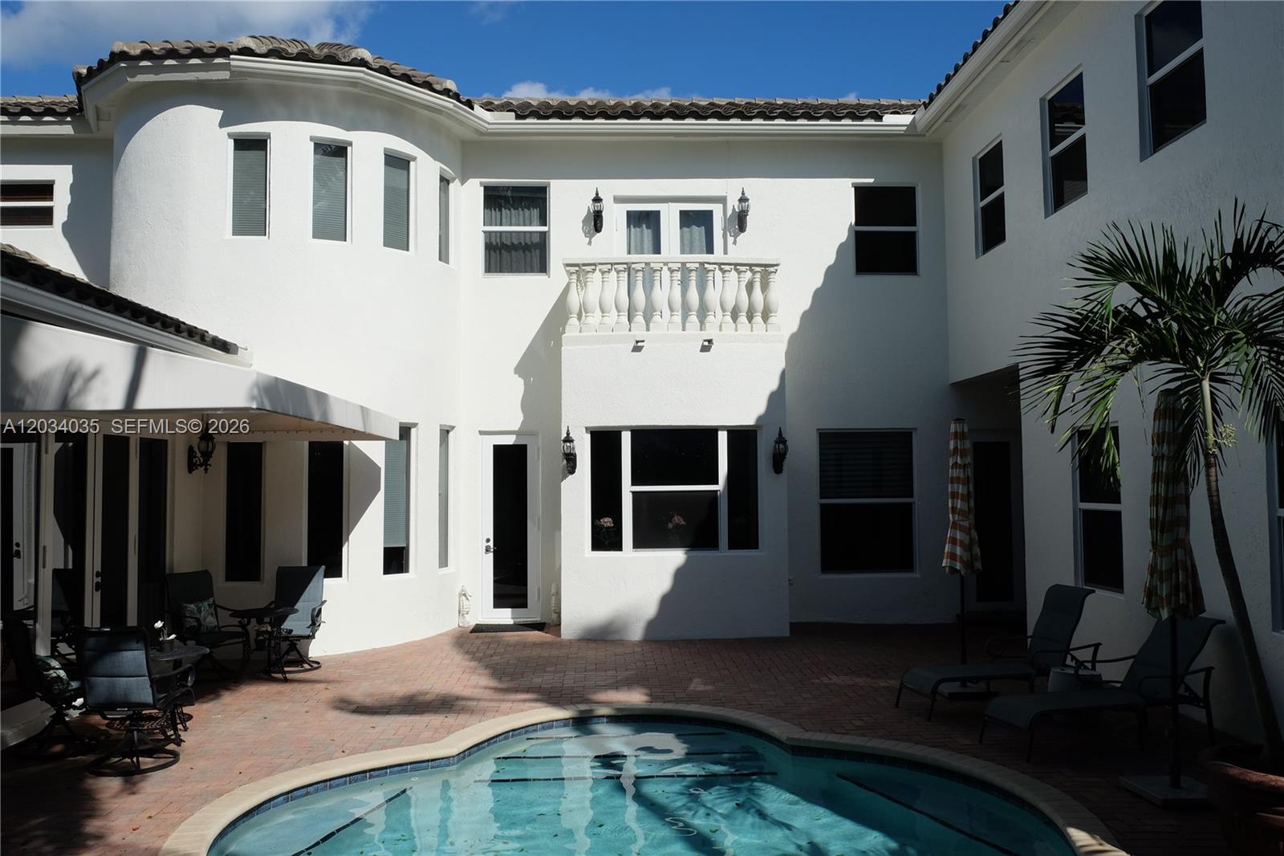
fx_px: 963
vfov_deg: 47.9
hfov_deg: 67.4
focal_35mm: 27
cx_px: 642
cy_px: 428
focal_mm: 18
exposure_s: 1/400
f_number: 13
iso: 400
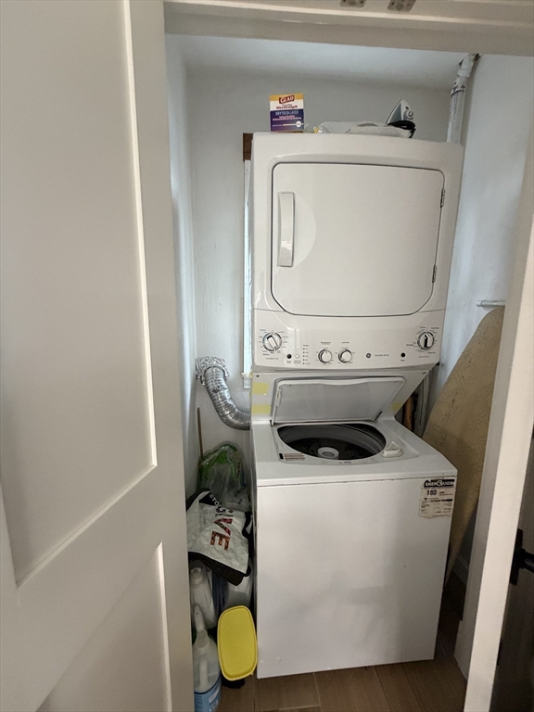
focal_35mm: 14
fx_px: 288
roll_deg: -1.3
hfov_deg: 85.7
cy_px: 356
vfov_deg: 102.1
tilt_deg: -7.4
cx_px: 267
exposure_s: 1/56
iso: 400
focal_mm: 2.22
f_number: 2.2
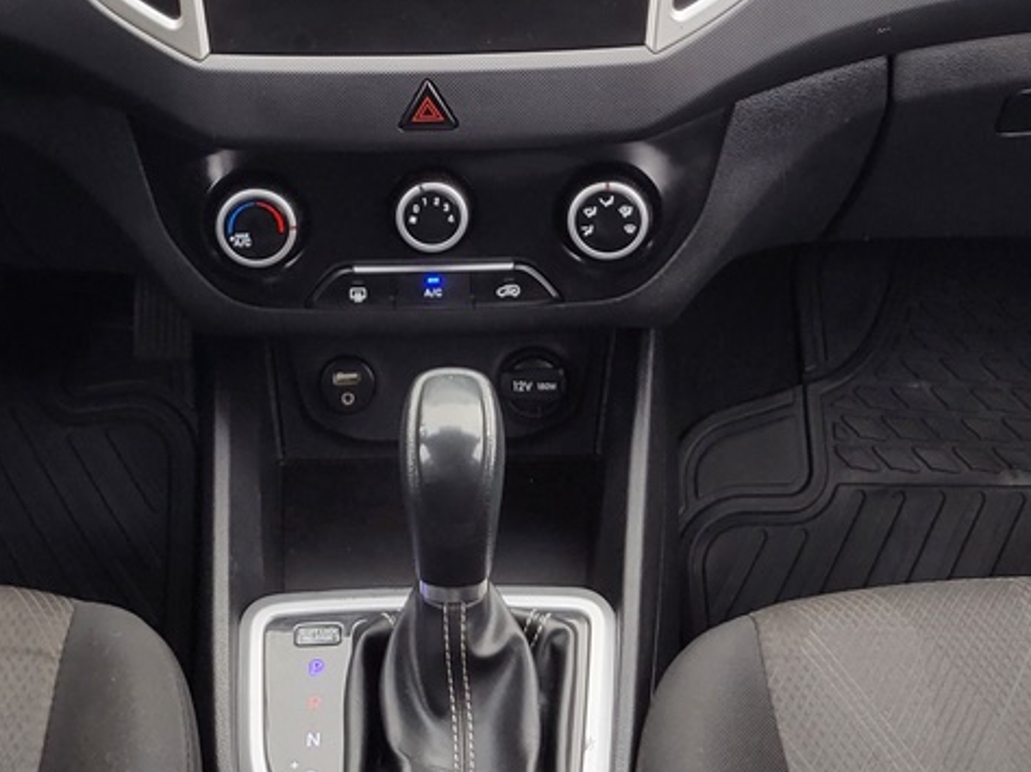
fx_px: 2352
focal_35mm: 79
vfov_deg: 17.4
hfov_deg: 24.7
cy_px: -250
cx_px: 474
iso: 64
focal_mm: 5.4
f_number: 1.8
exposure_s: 1/120
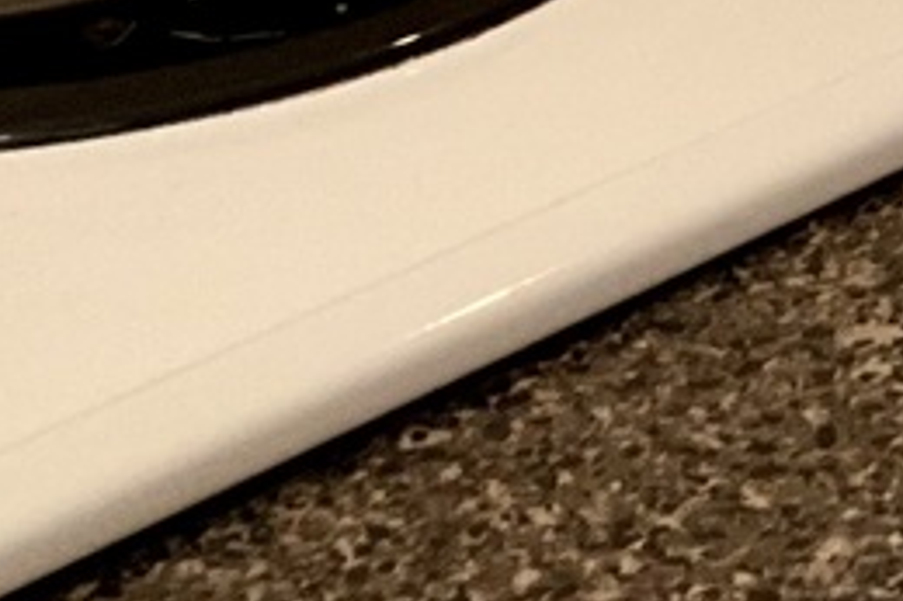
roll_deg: +0.6
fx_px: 4186
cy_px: -858
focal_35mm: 167
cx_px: 2216
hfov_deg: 10.5
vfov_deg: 7.6
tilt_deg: -12.9
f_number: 1.8
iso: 64
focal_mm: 3
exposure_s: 1/122
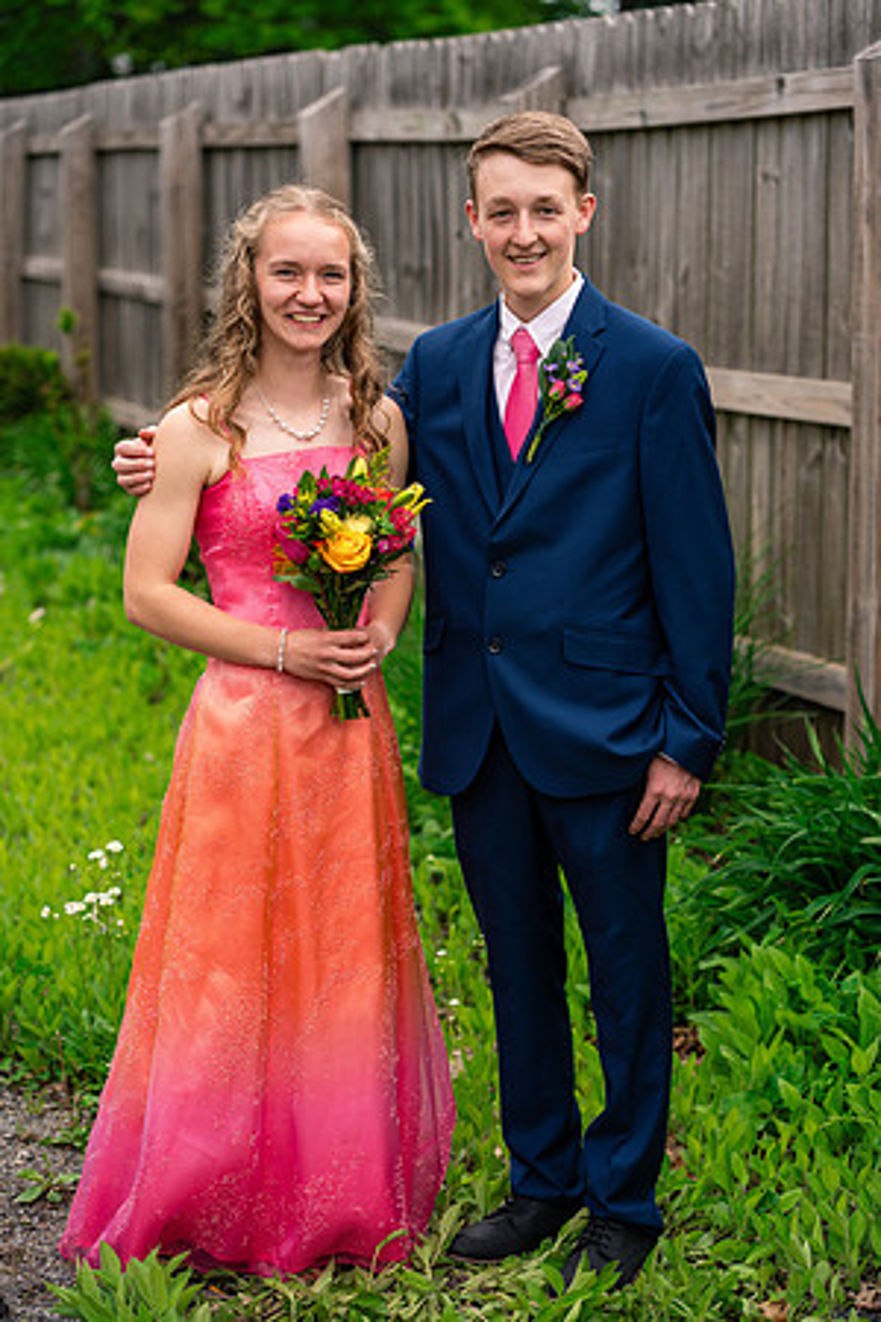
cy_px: 661
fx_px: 3120
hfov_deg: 16.1
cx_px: 440
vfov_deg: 23.9
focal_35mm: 85
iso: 400
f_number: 3.5
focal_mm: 85
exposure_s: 1/800
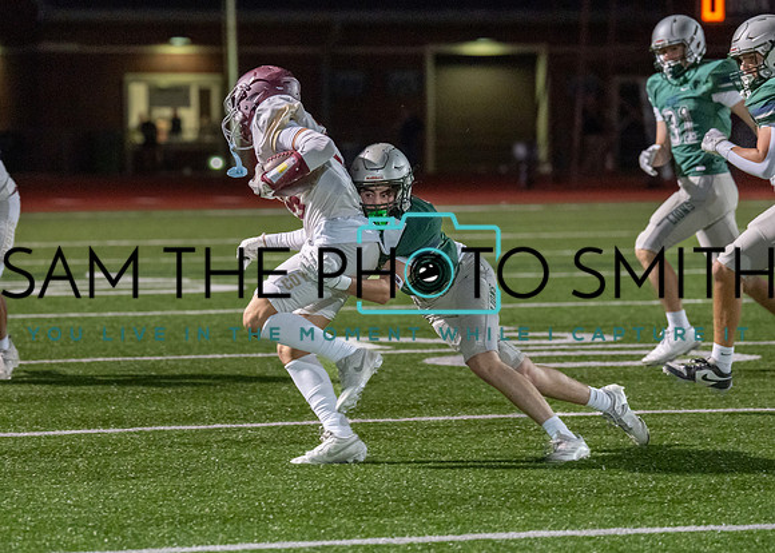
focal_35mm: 185
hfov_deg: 10.9
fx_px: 4070
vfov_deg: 7.8
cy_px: 265
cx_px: 293
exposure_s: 1/1000
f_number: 2.8
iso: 3200
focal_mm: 120
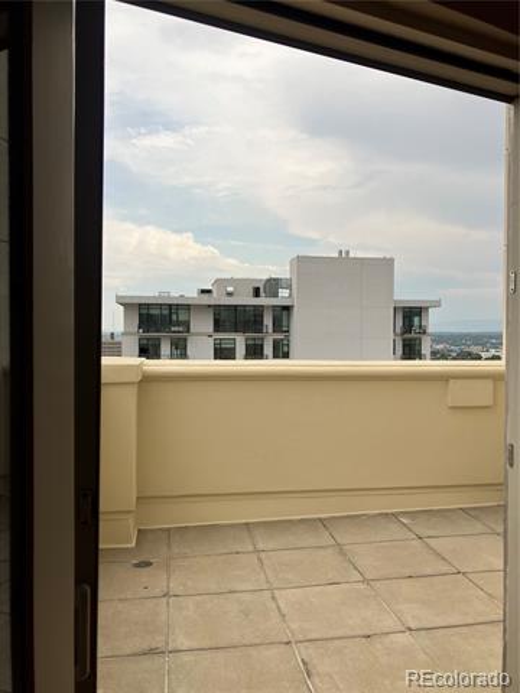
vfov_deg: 63.4
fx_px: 561
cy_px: 346
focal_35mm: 28
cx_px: 260
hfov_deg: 49.7
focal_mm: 3.99
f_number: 1.8
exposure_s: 1/2208
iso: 32
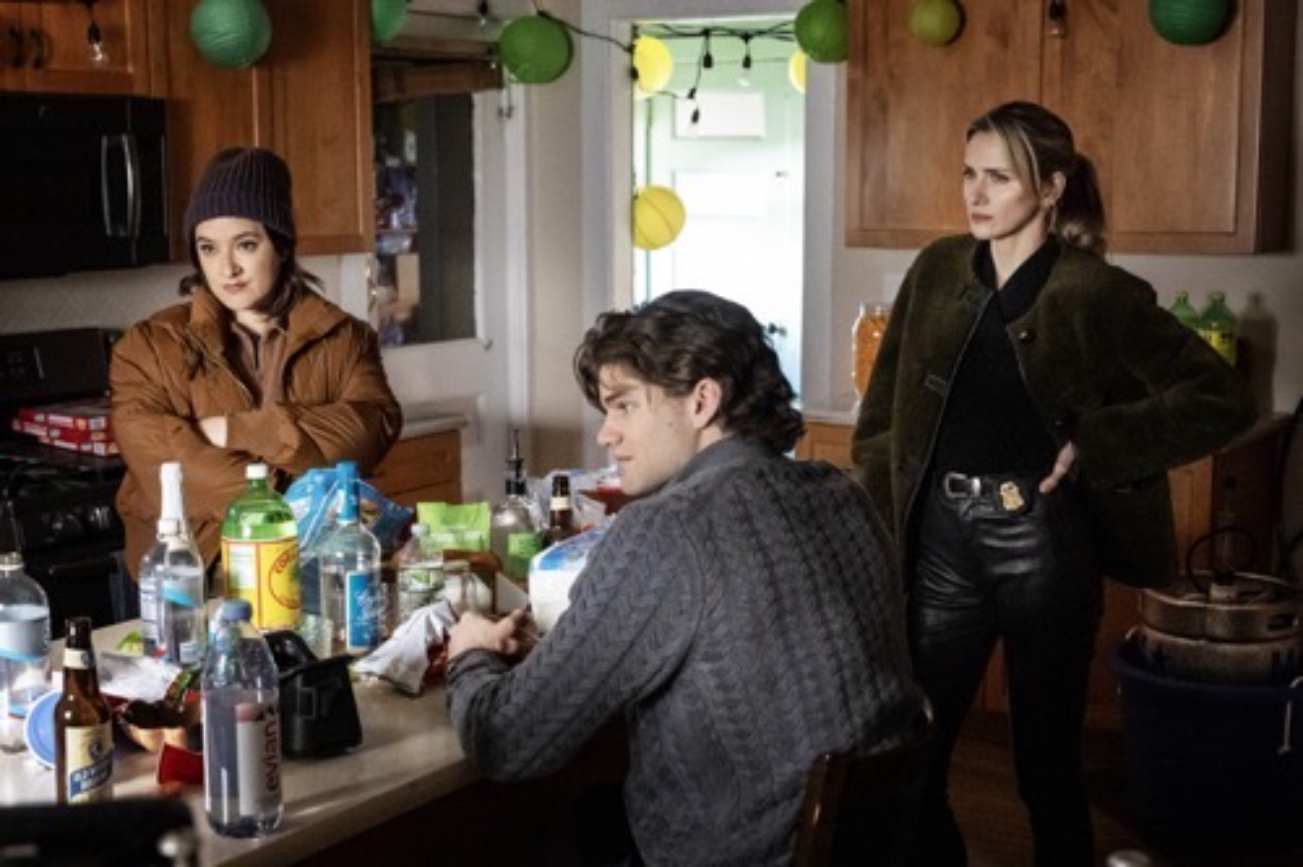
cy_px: 434
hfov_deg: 40.4
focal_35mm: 49
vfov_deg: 27.5
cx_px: 652
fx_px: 1773
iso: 4000
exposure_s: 1/100
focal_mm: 33
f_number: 4
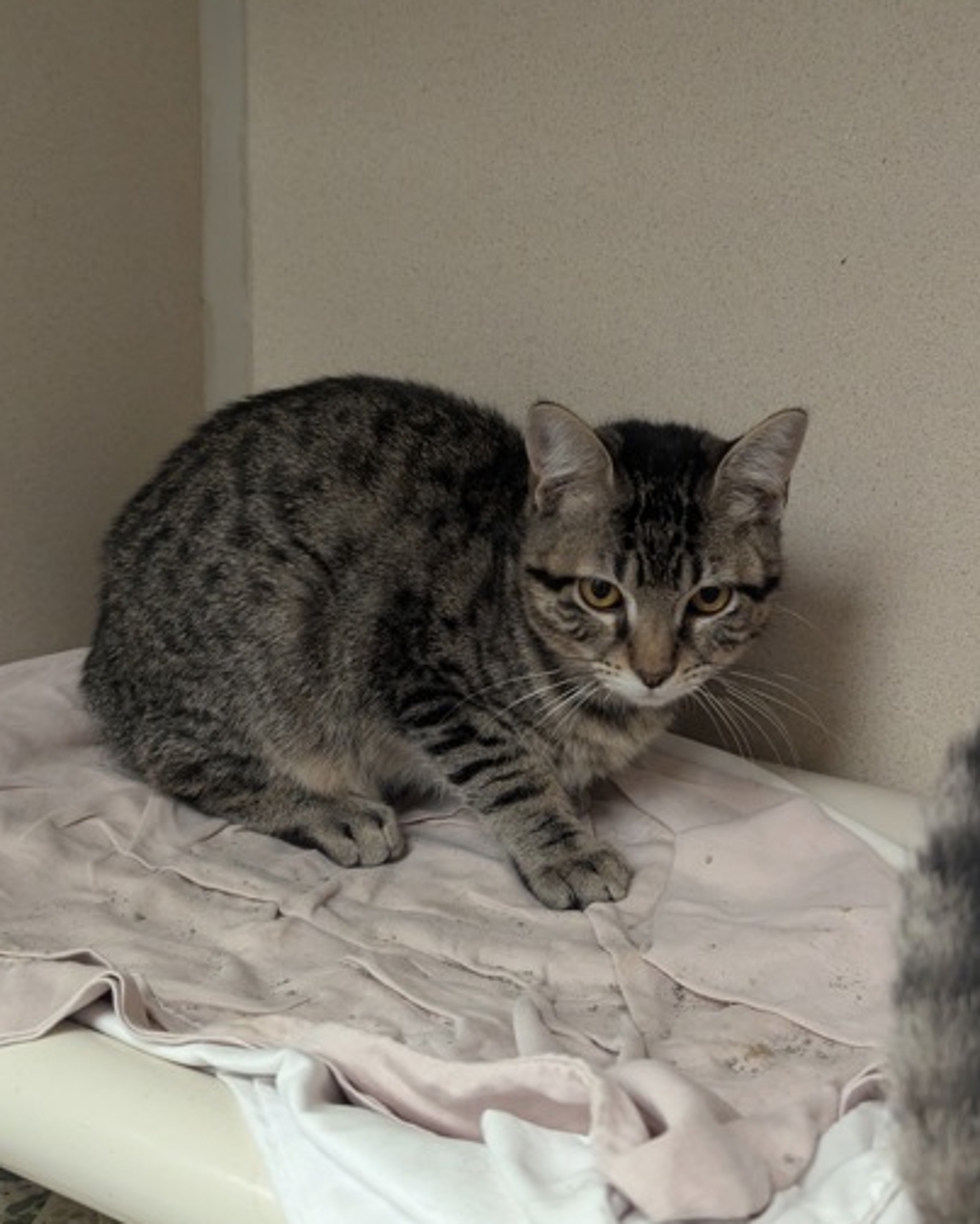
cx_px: 484
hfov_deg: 29.2
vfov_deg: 36.0
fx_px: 1884
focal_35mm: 52
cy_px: 645
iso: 448
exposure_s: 1/120
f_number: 1.85
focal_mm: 6.81
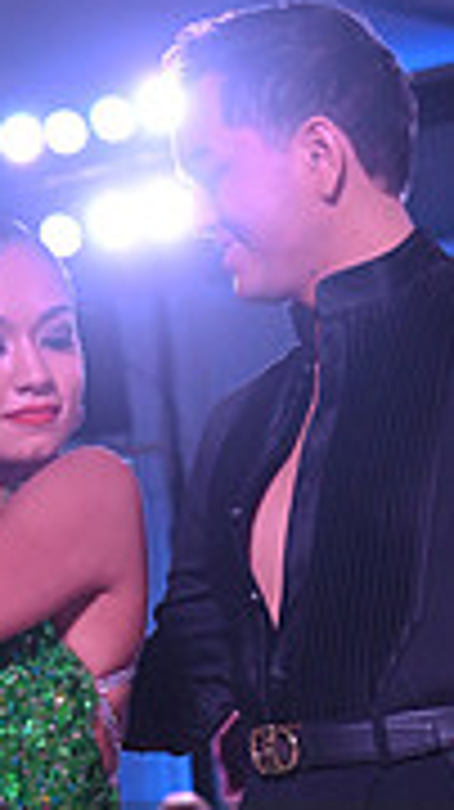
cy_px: 954
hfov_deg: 5.1
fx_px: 5060
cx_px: 272
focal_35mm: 236
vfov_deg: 9.0
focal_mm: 70
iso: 1600
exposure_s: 1/400
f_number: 5
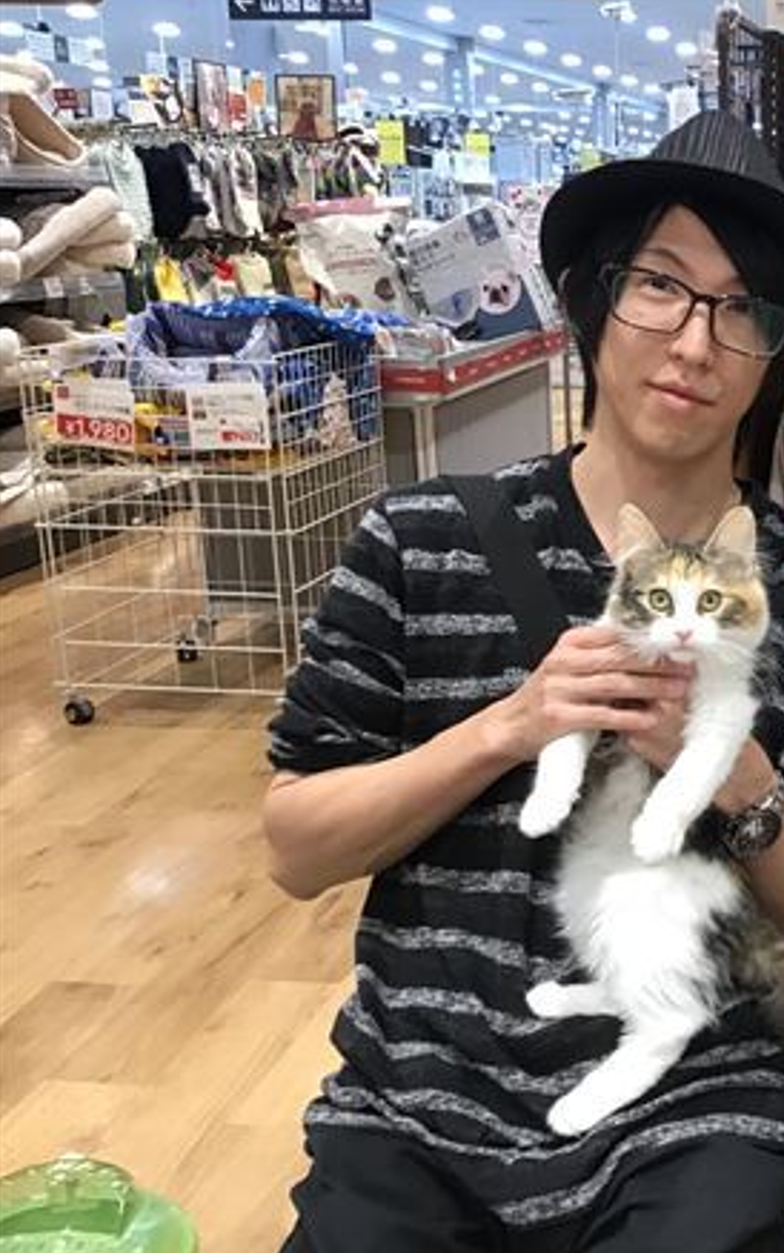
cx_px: 856
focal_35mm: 45
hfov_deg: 26.4
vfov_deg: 44.3
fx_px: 1537
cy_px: 618
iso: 100
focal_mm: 3.3
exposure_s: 1/30
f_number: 2.4
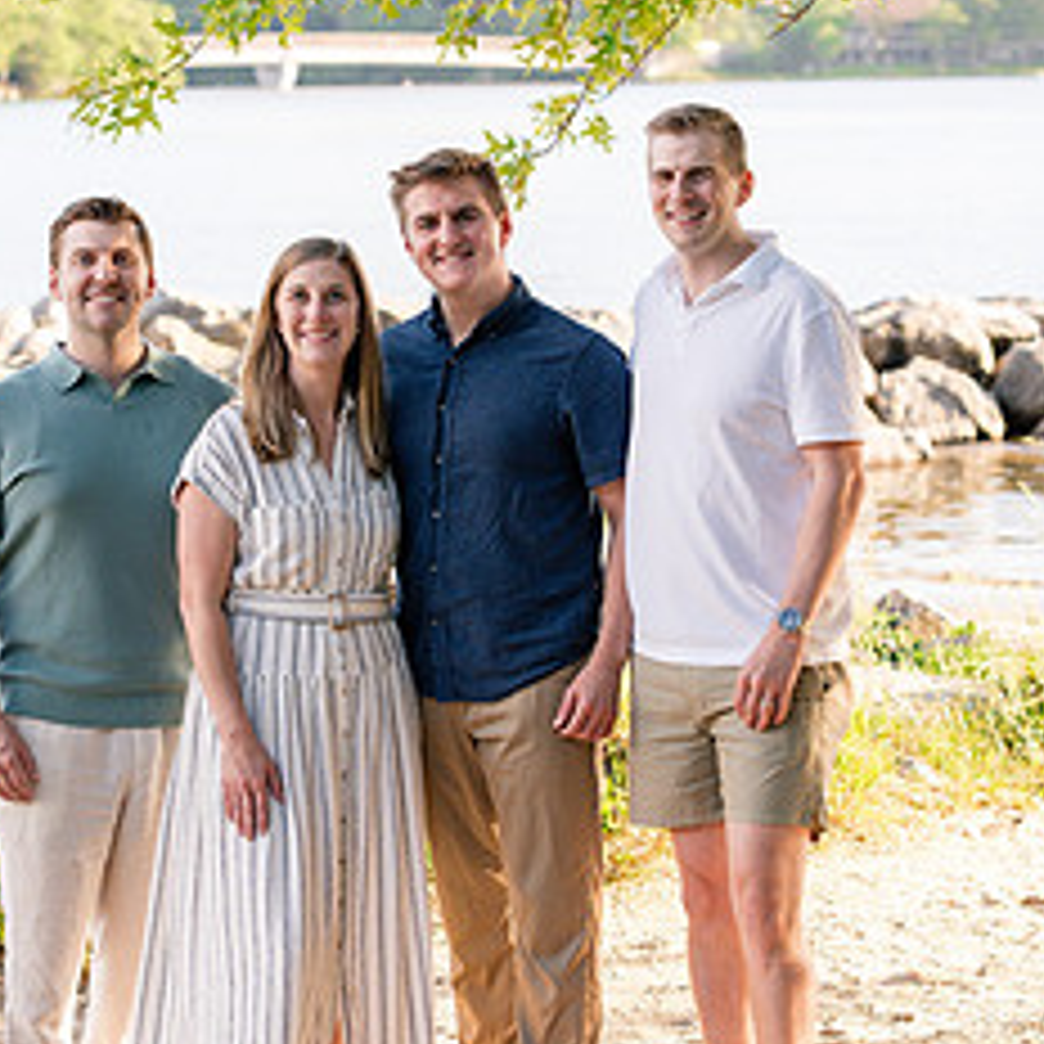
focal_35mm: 140
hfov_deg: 12.5
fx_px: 4777
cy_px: 450
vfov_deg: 12.5
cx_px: 464
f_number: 4.5
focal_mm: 85
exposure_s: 1/640
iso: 800
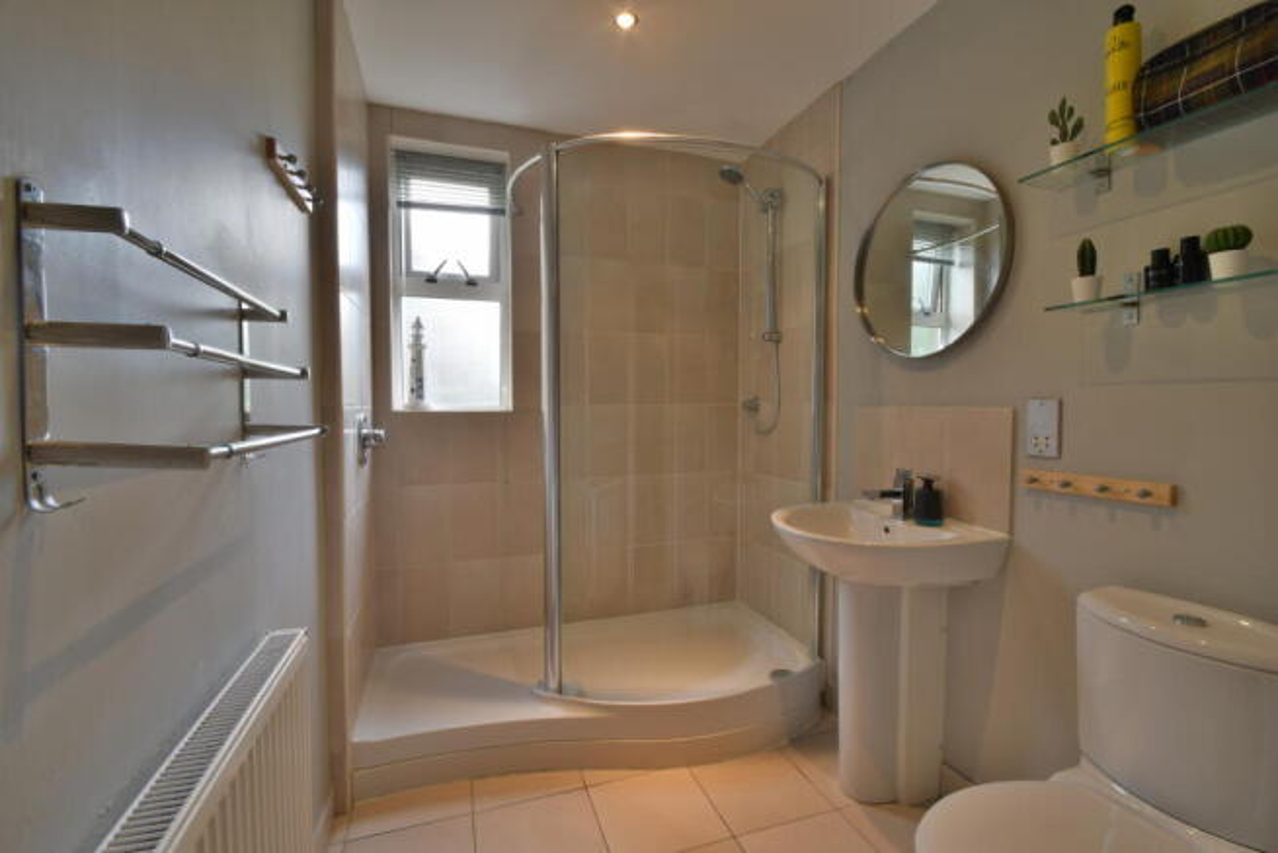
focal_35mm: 15
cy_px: 426
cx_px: 639
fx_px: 533
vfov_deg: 77.4
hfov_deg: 100.4
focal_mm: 10
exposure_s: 1
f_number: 18
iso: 100
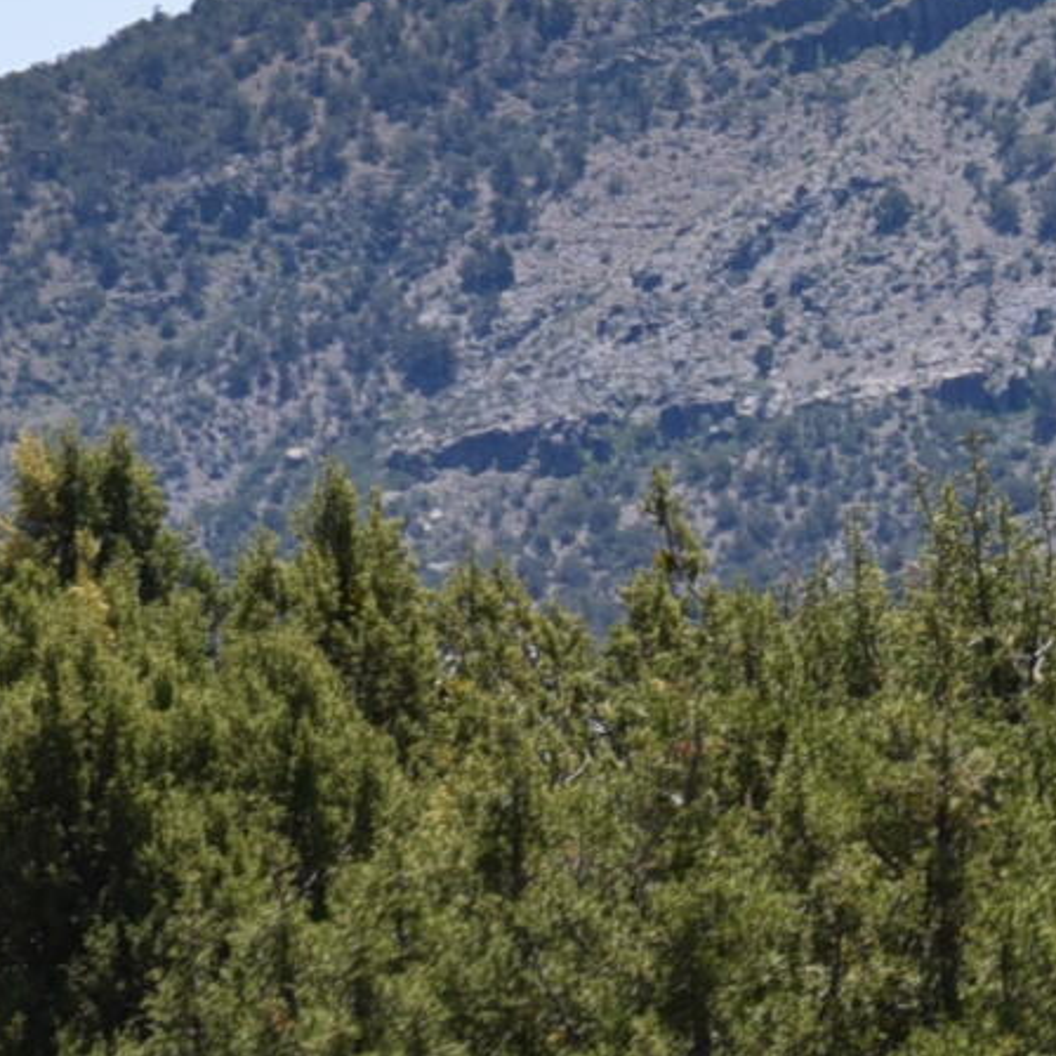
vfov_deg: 2.9
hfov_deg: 2.9
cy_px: -16
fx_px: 20639
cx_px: 2605
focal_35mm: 598
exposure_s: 1/400
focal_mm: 105
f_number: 10
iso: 200
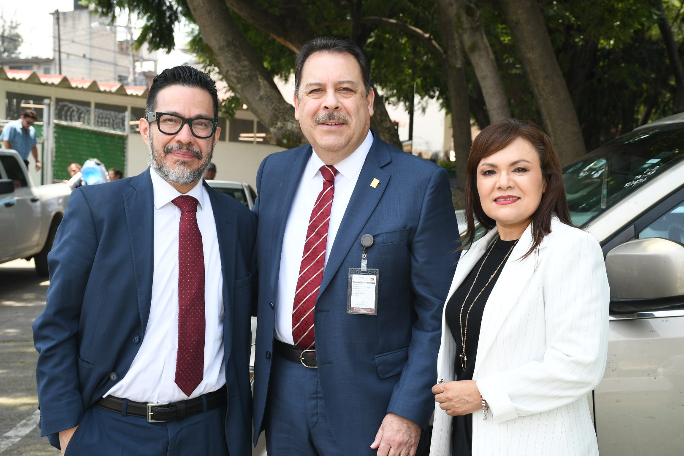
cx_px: 342
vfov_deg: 22.6
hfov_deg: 33.4
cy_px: 228
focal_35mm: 60
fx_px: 1140
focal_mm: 40
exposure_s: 1/125
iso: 160
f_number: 7.1
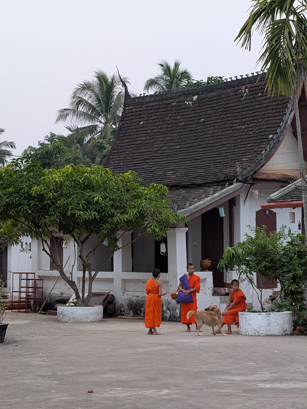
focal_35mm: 66
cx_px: 208
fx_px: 780
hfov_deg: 22.2
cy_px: 205
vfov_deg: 29.4
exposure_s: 1/84.6
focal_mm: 6.9
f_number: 1.68
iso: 88
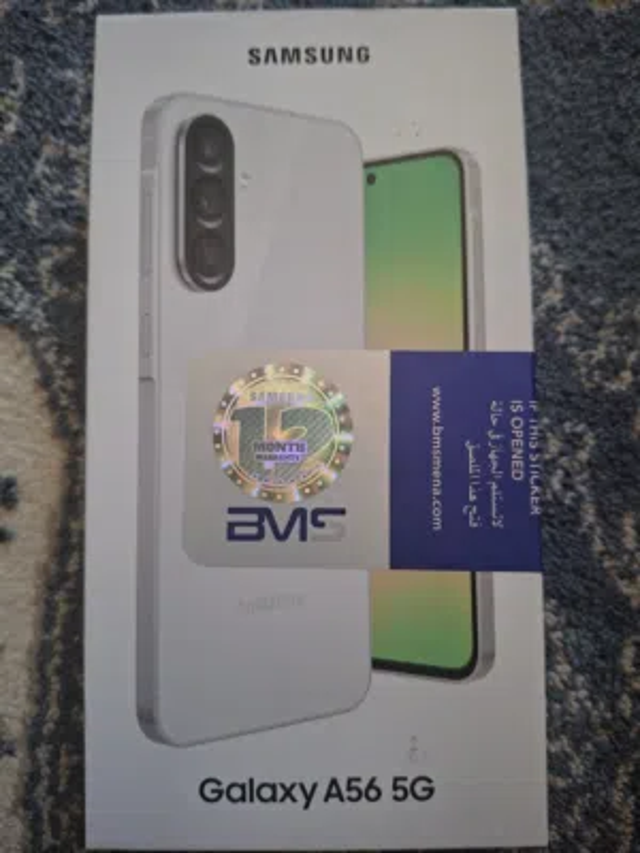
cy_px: 426
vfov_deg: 73.9
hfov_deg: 58.9
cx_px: 320
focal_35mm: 23
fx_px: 567
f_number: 1.8
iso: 250
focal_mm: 5.54
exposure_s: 1/33
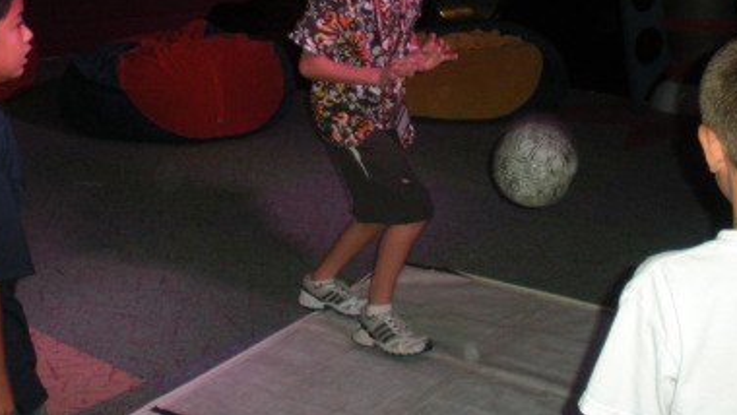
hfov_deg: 31.8
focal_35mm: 66
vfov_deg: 18.1
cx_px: 436
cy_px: 76
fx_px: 1290
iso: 218
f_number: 3.5
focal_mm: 6.3
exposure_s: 1/60
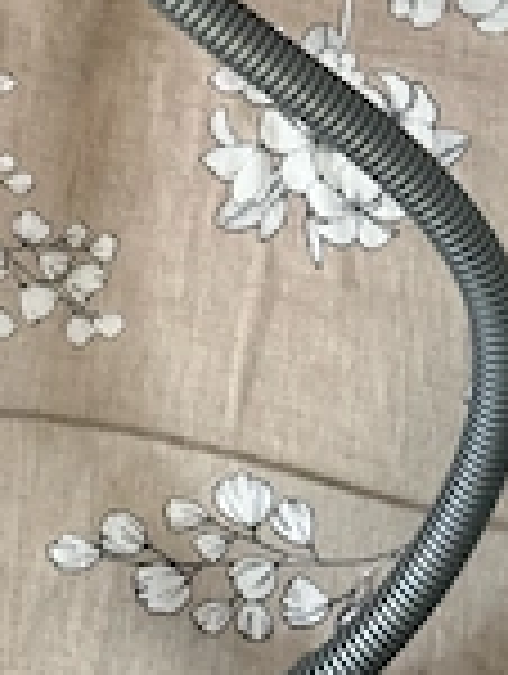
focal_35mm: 64
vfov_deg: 26.6
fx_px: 1249
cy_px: -148
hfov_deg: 23.0
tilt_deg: -76.2
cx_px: 270
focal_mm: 6.76
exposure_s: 1/53
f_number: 1.78
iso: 800
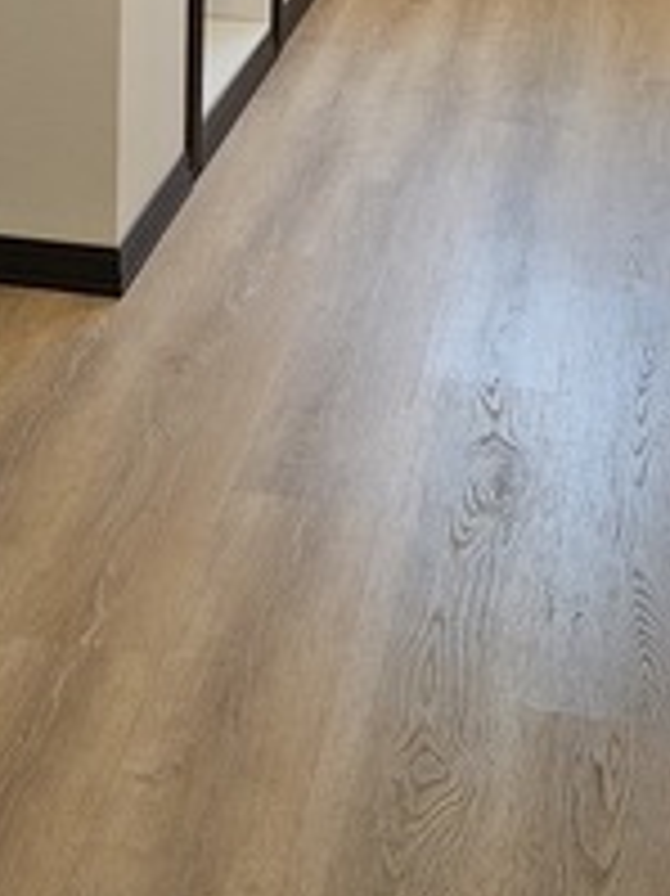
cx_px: 292
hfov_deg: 19.1
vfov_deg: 22.3
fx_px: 1989
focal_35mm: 77
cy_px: -317
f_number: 1.7
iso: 100
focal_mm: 6.3
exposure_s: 1/60
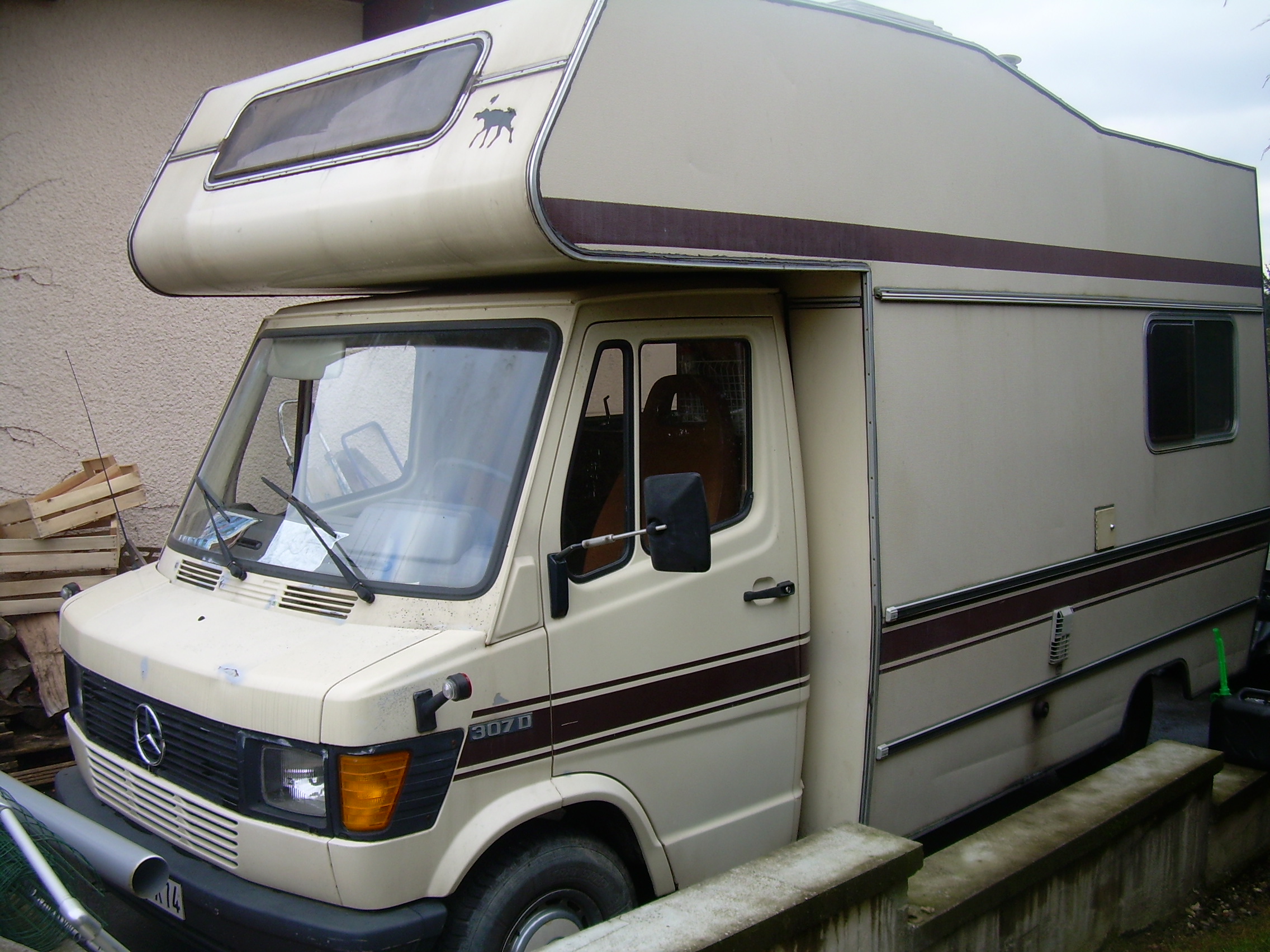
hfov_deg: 49.0
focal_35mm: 38
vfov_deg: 37.7
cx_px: 635
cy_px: 476
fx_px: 1394
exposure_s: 1/162
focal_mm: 6.3
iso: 50
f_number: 2.8
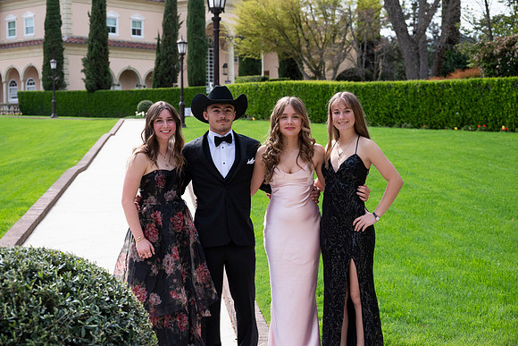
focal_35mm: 64
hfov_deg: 31.4
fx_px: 921
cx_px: 259
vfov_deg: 21.3
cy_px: 173
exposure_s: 1/3200
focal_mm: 64
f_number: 6
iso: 1250
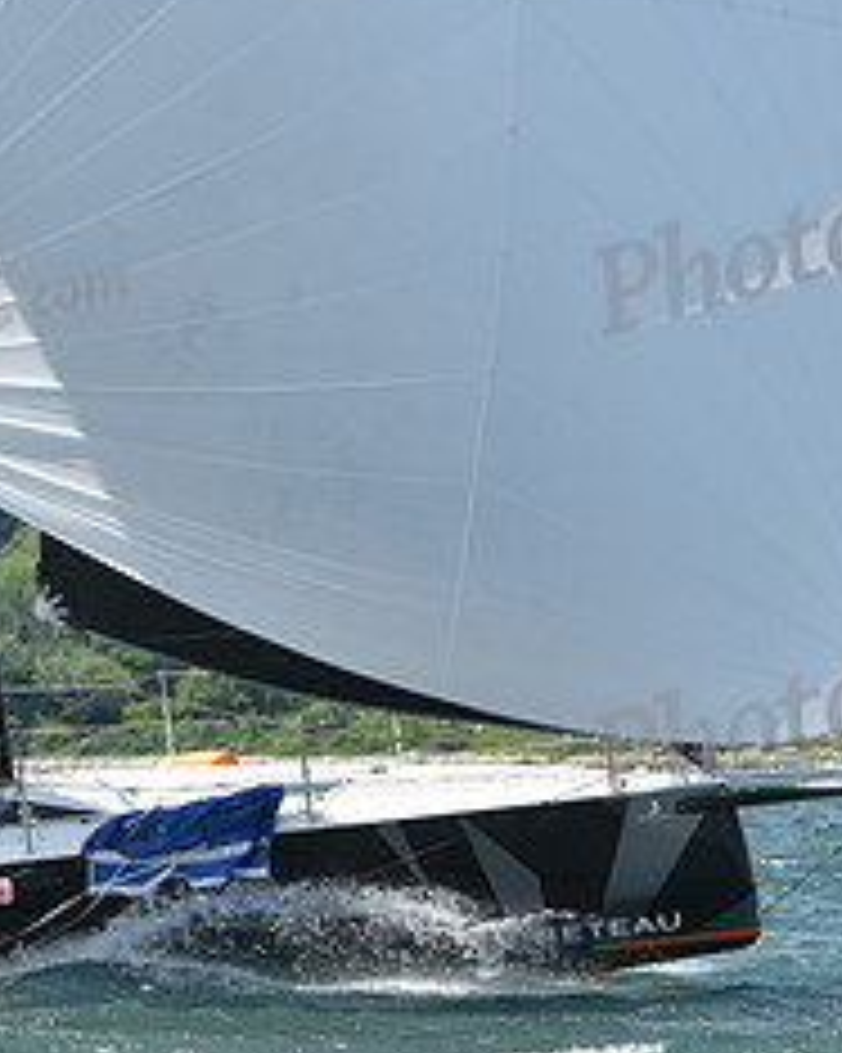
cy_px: 515
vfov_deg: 5.5
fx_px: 10878
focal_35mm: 349
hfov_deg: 4.4
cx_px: 365
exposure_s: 1/1250
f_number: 6.3
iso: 250
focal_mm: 150
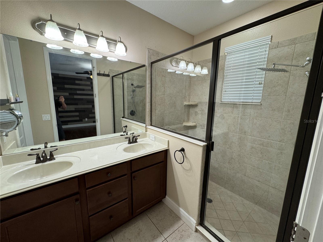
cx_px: 162
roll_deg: -1.1
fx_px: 131
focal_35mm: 14
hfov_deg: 102.1
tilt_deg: -9.6
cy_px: 121
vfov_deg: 85.7
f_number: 2.2
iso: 200
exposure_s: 1/120
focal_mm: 2.22
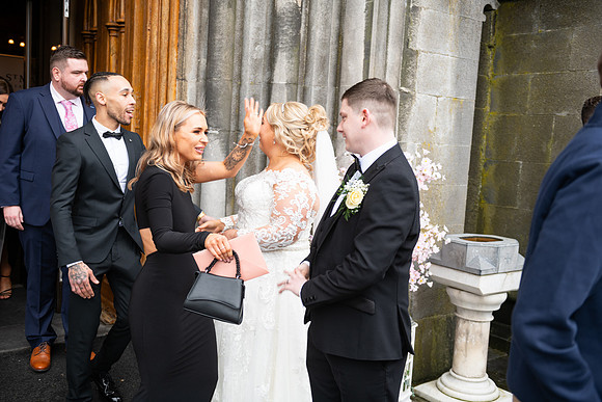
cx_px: 301
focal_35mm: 36
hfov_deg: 53.1
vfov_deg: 36.9
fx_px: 602
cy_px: 201
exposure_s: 1/160
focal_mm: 36
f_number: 3.5
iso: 125
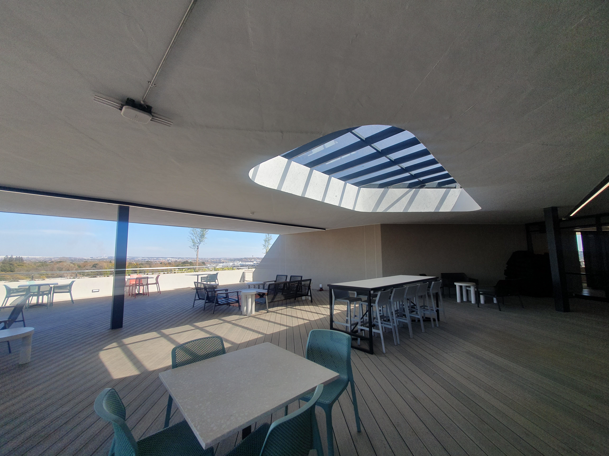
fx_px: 229
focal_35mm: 13
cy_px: 228
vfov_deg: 89.9
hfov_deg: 106.2
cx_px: 304
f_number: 2.2
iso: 50
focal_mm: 1.8
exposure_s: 1/492
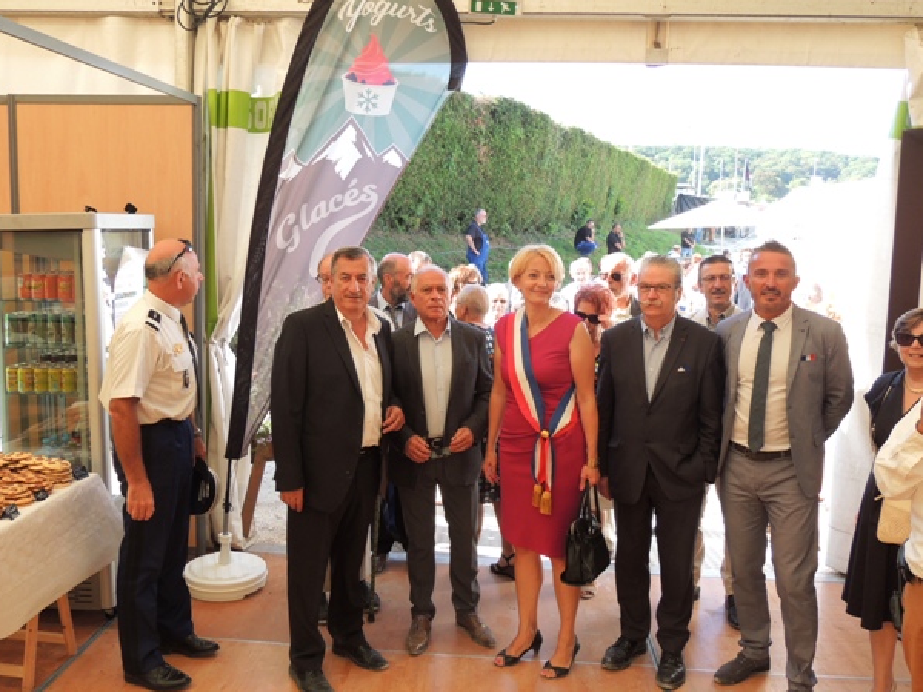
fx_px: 853
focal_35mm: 32
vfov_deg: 44.1
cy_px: 329
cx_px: 445
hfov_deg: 56.8
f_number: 3.1
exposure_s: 1/125
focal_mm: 5.3
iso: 100
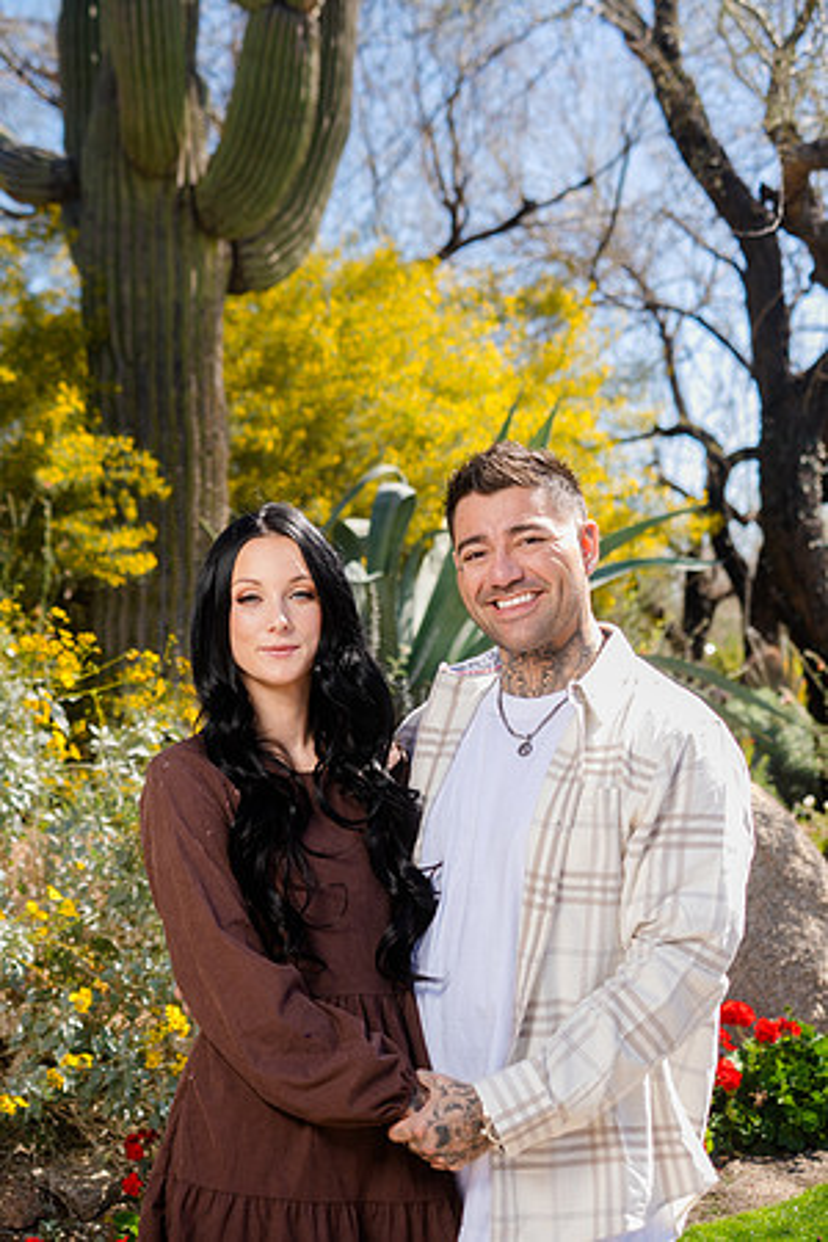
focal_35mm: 70
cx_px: 414
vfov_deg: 28.8
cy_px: 621
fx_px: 2415
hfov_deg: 19.5
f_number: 5.6
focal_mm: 70
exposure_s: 1/250
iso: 80
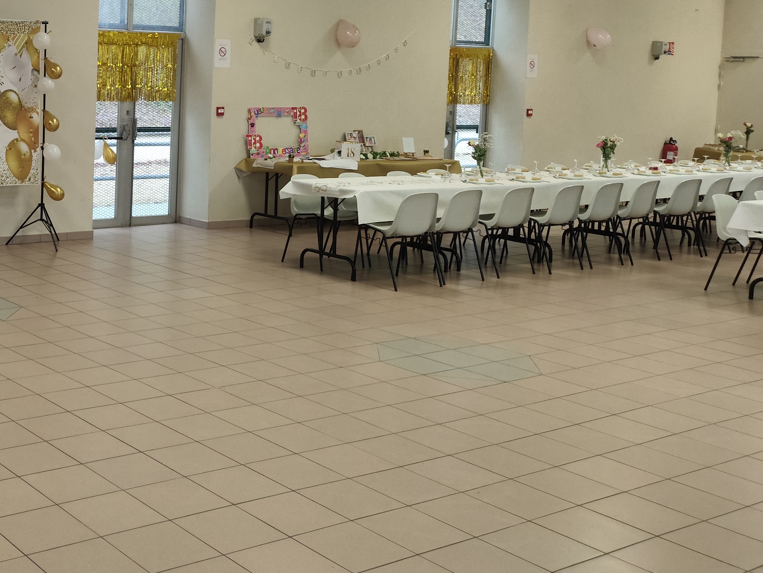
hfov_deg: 37.4
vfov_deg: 30.2
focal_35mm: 47
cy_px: 125
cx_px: 56
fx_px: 1036
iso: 200
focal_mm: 4.71
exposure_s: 1/60
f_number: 1.79
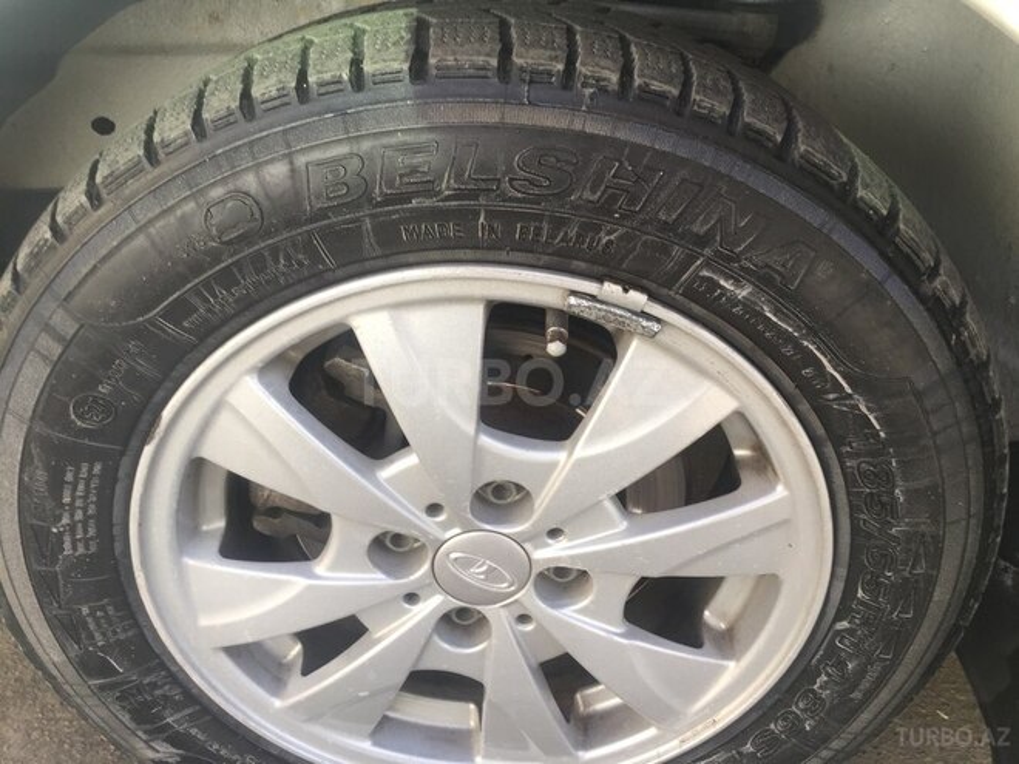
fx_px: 854
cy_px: 382
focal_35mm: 29
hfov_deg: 61.7
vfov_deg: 48.2
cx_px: 510
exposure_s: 1/100
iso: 32
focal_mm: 4.15
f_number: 2.2
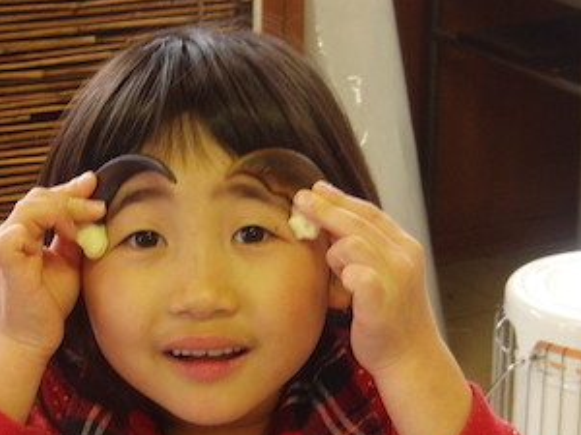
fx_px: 1846
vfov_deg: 13.4
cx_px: 203
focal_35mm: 110
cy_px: 328
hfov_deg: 17.8
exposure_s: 1/25
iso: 400
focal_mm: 11.6
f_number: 4.4
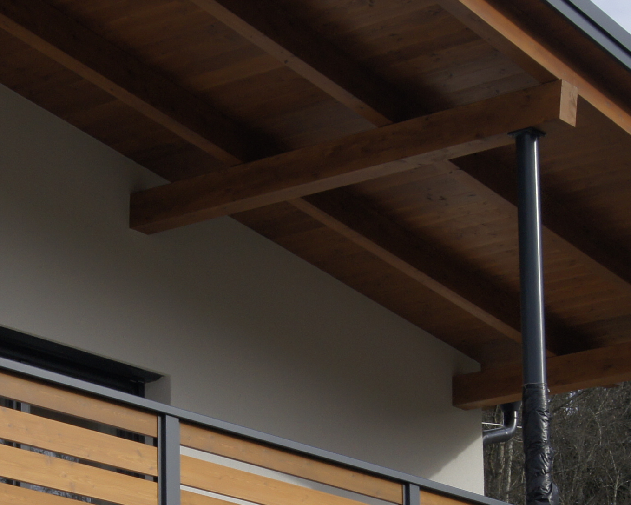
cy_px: 424
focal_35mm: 124
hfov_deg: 15.5
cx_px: 163
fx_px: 2315
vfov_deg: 12.4
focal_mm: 28
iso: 200
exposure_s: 1/160
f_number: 11
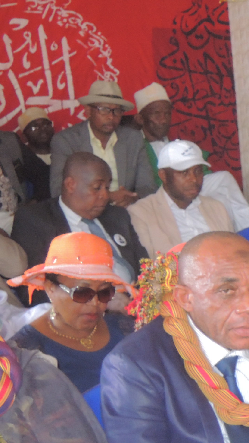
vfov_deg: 20.3
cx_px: 504
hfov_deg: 10.6
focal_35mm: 105
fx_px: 1232
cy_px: 190
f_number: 2.6
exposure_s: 1/30
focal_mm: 7.2
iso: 560
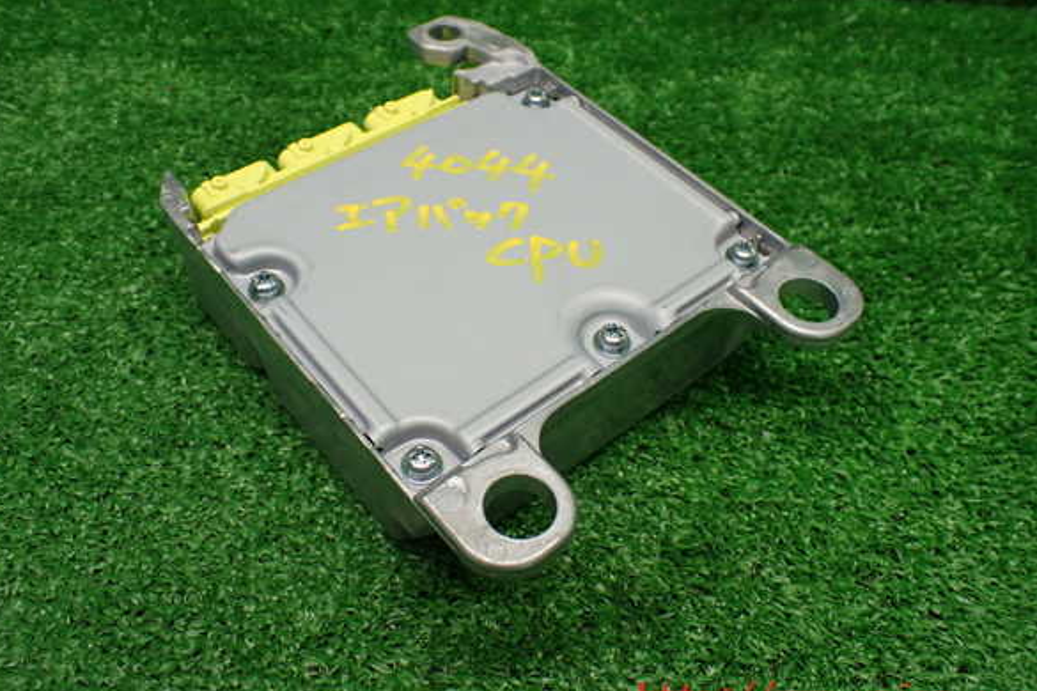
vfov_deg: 41.1
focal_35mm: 32
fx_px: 922
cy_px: 324
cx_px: 507
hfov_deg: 58.7
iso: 400
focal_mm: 5.4
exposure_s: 1/125
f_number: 2.3
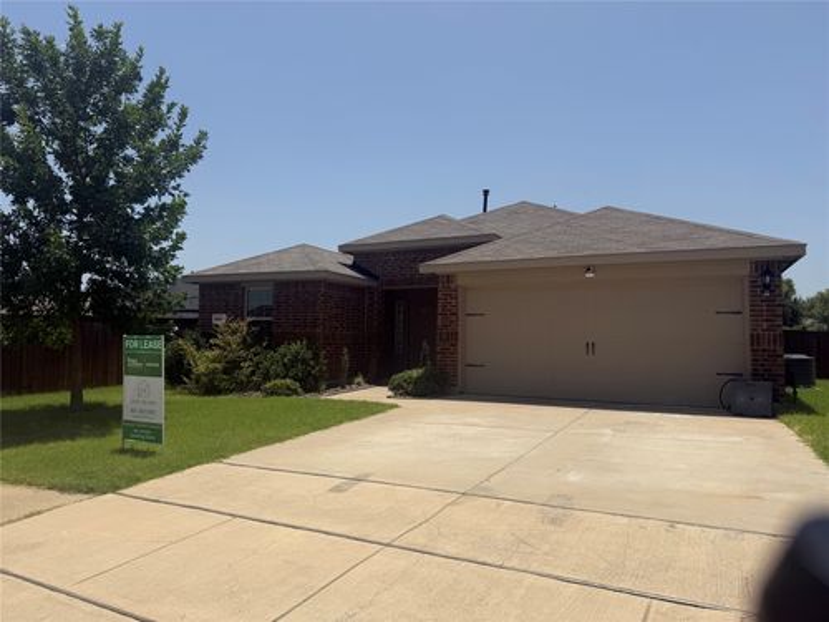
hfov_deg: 71.6
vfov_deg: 56.8
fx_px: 575
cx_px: 414
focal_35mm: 24
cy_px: 311
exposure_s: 1/8130
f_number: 1.78
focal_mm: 6.76
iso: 80
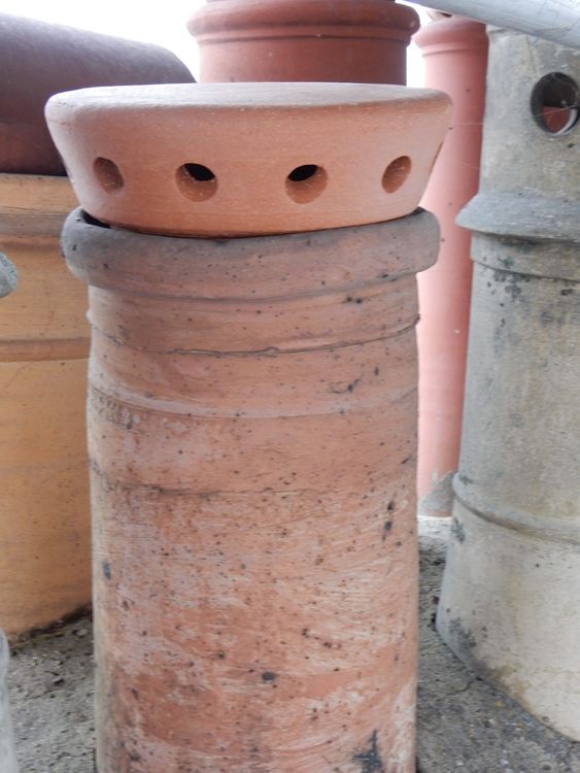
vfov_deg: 32.2
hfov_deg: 24.4
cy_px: 386
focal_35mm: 60
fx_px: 1340
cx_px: 290
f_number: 4.5
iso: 400
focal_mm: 10.7
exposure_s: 1/8
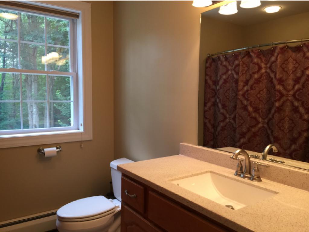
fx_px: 259
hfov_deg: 61.6
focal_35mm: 29
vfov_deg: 48.3
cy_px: 116
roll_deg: -0.6
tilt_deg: -4.0
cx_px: 154
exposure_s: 1/30
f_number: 2.2
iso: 32
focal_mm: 4.15
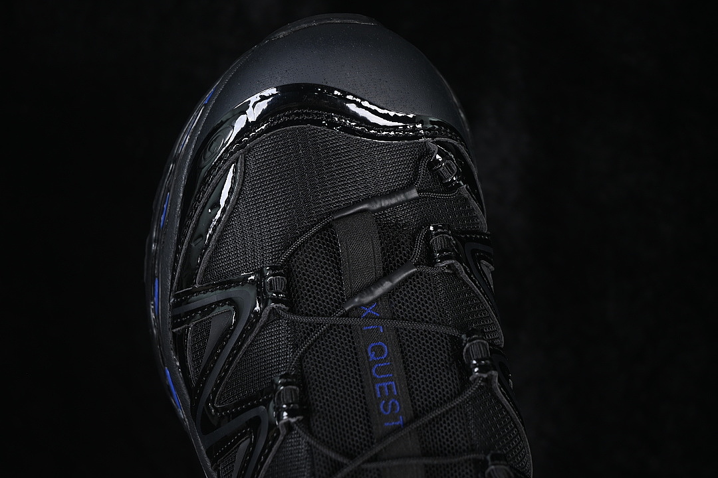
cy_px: 239
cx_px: 359
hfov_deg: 27.0
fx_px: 1496
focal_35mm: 75
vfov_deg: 18.2
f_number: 6.3
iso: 160
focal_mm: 50
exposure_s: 1/50
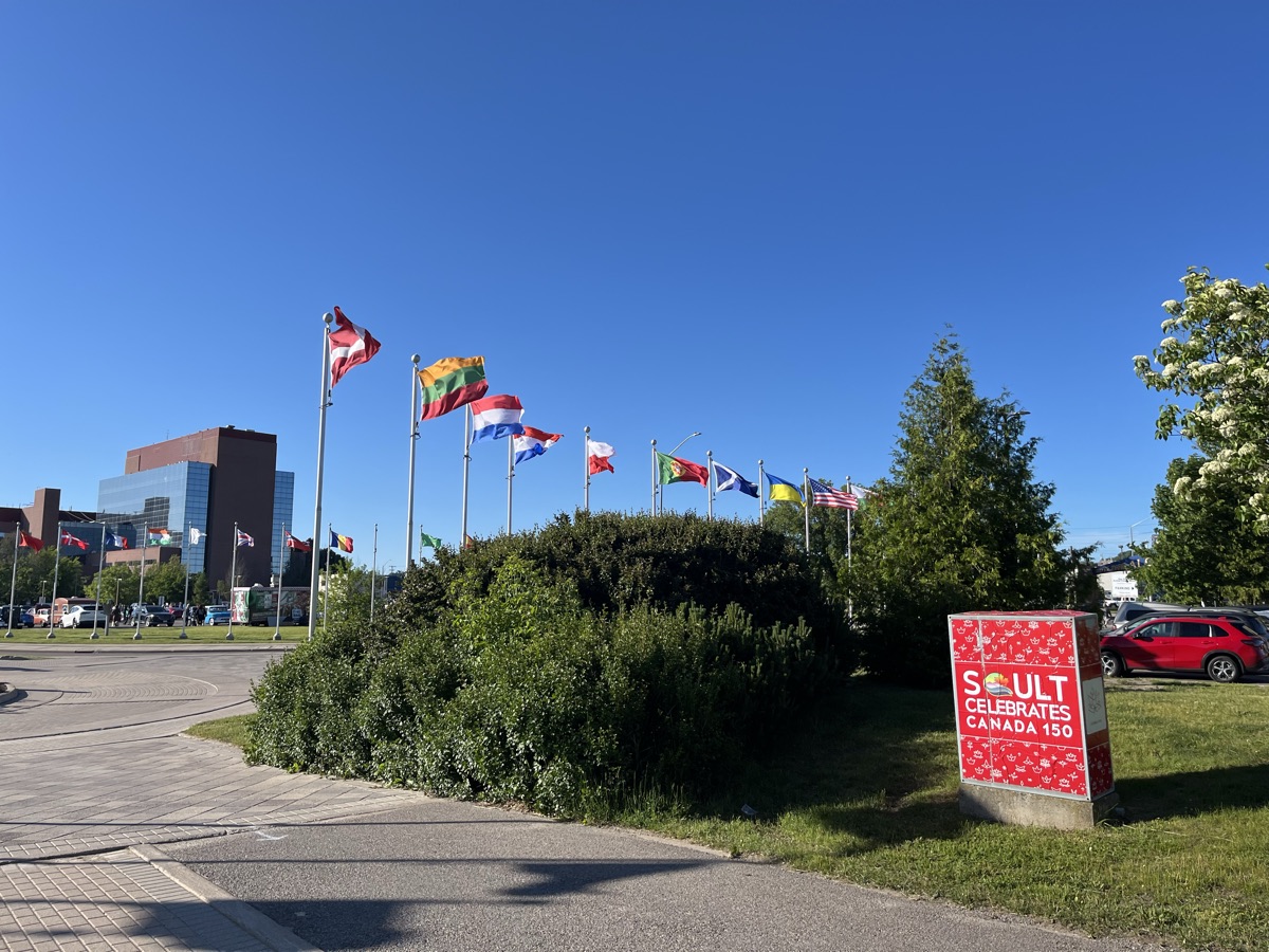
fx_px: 953
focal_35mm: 26
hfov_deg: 67.3
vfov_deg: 53.1
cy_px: 476
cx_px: 634
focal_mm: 5.1
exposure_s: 1/2688
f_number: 1.6
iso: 50
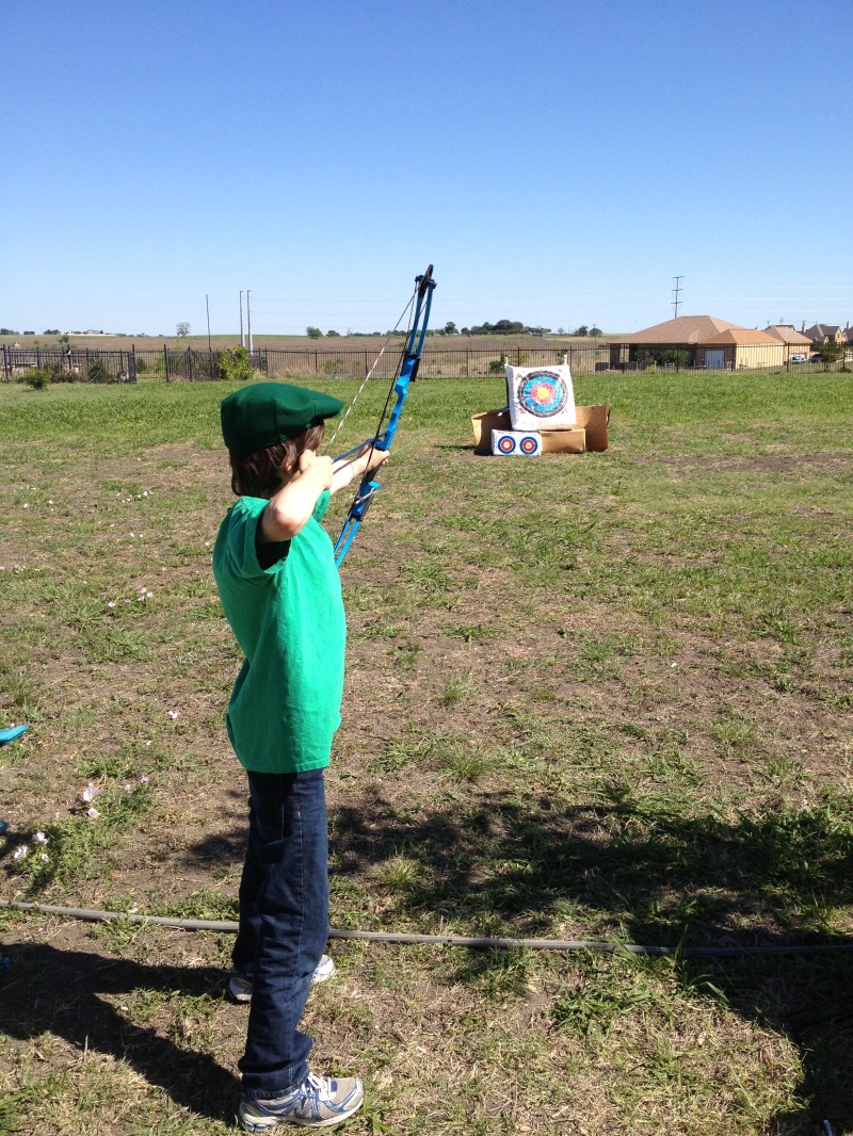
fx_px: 1149
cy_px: 568
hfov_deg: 40.7
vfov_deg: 52.6
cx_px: 426
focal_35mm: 35
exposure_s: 1/1453
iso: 50
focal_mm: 4.28
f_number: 2.4
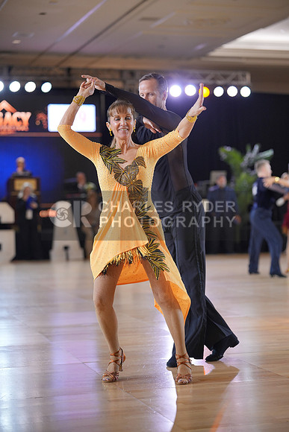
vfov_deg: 27.0
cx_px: 144
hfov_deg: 18.2
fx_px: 903
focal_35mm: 75
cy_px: 216
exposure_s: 1/500
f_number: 2
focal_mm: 75
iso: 1000
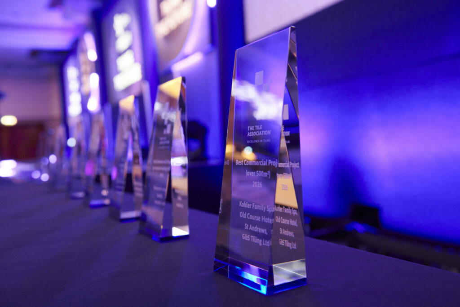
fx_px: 447
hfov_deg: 54.4
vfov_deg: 37.9
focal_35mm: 35
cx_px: 230
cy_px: 154
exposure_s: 1/60
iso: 4000
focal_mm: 35
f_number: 4.5
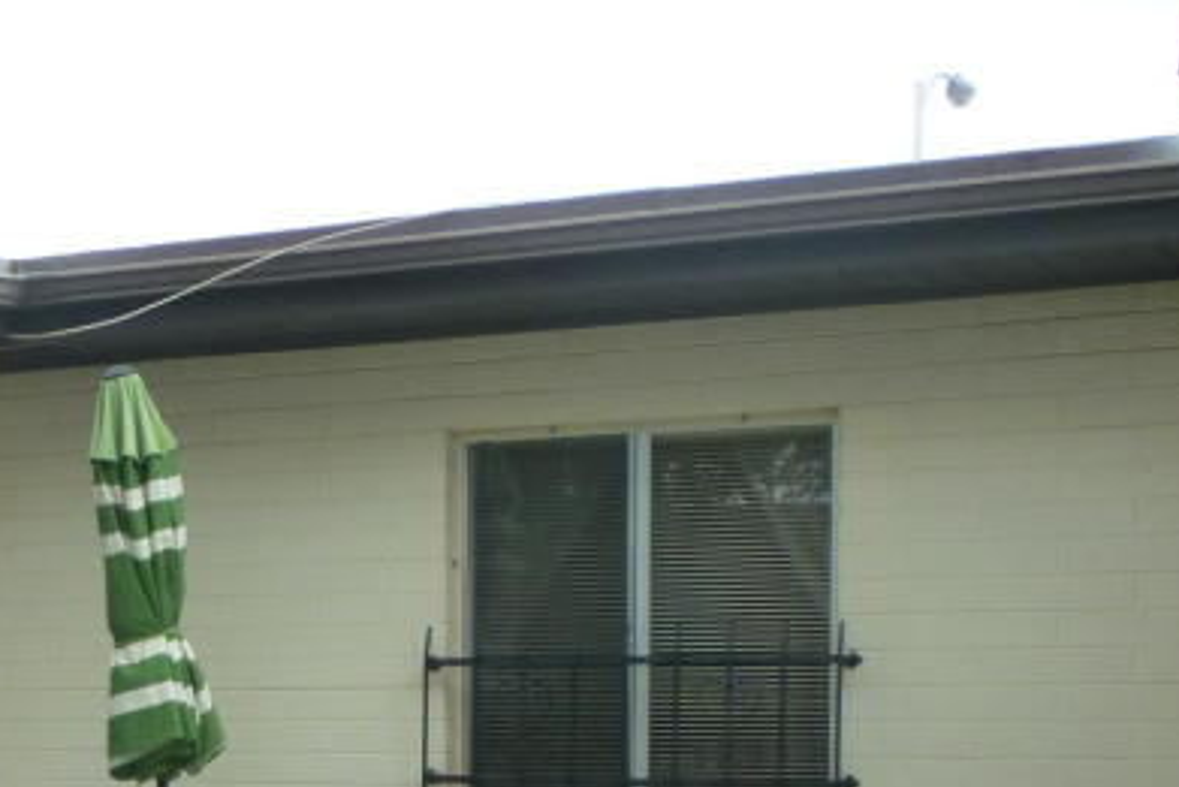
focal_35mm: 79
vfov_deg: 16.8
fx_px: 2588
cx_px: -223
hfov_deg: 23.5
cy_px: 859
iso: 125
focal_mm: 5.2
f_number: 3.3
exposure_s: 1/250
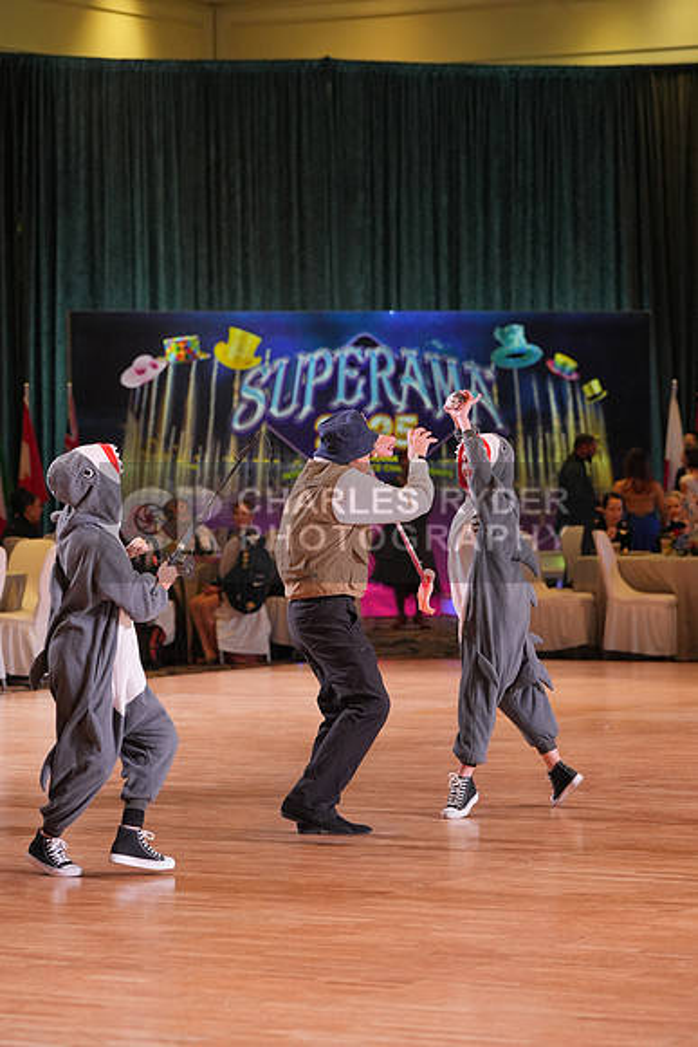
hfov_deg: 10.8
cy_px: 524
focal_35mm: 127
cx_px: 349
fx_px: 3691
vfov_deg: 16.1
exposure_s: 1/400
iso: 2500
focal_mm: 127
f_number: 4.5
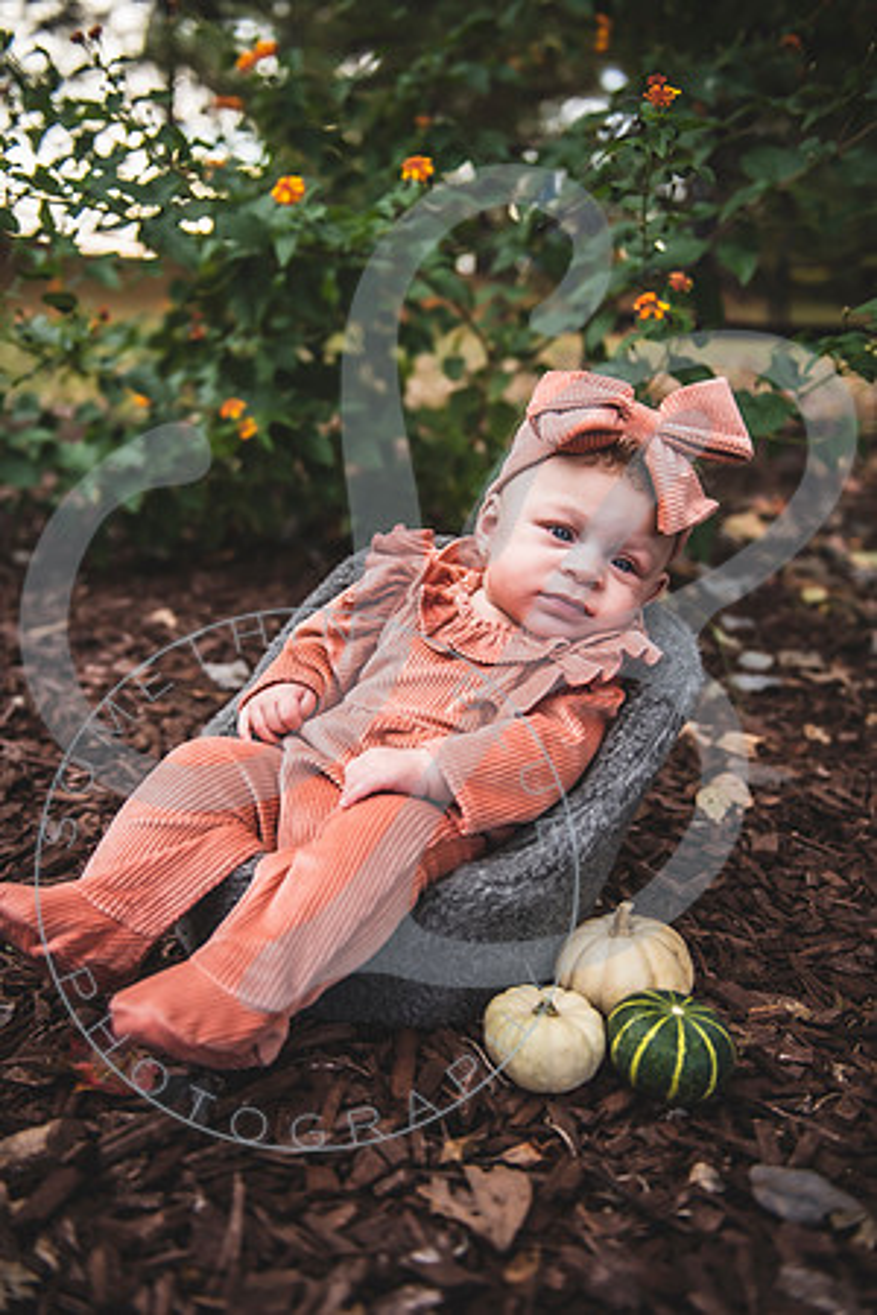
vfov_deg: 58.7
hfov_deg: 41.1
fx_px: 1169
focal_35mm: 32
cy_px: 658
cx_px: 438
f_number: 2.8
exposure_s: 1/500
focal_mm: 32
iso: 100
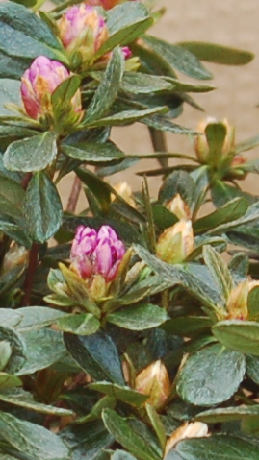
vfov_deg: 7.8
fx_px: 3374
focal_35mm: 276
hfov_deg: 4.4
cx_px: -103
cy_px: 342
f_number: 5
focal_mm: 28
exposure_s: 1/100
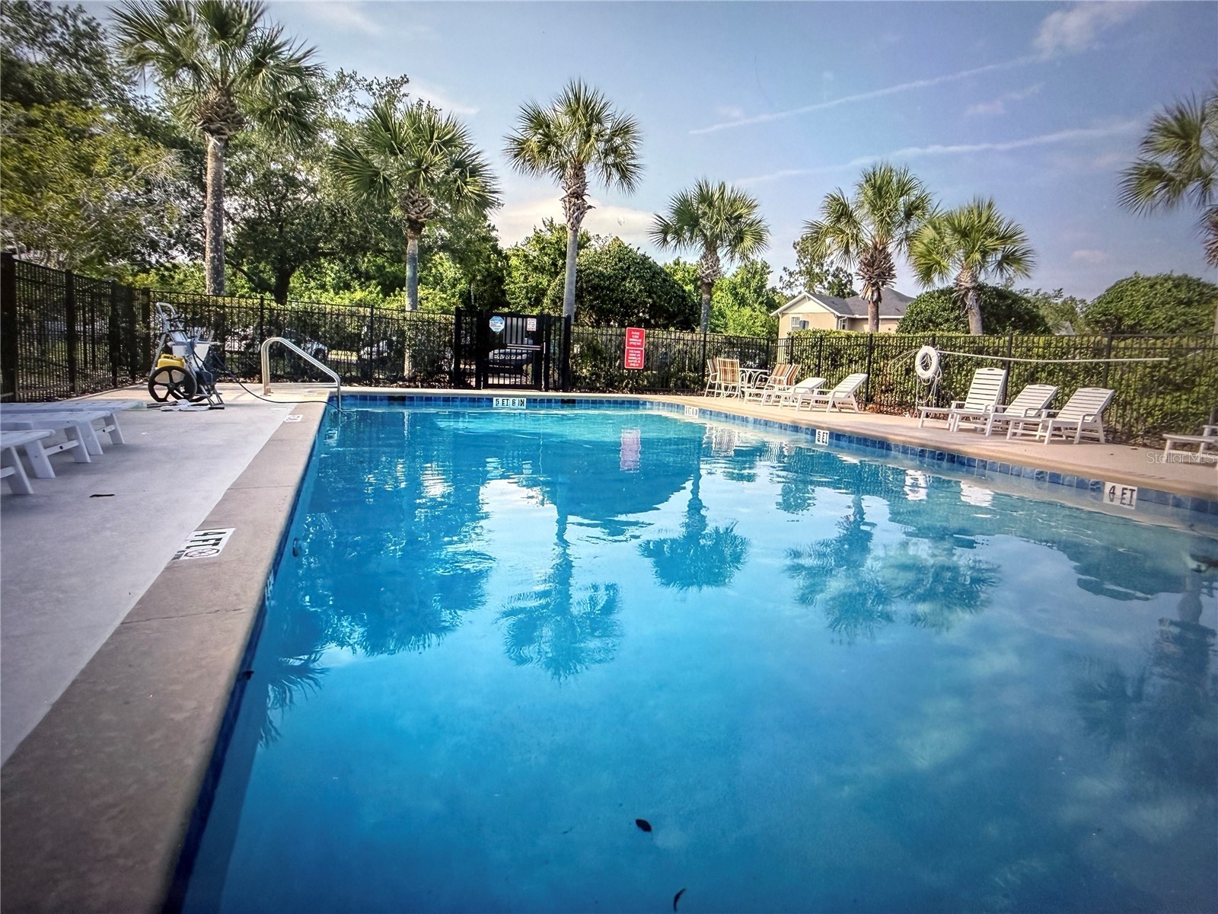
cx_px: 609
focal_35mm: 24
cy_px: 457
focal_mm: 2.22
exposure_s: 1/60
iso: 250
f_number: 2.2
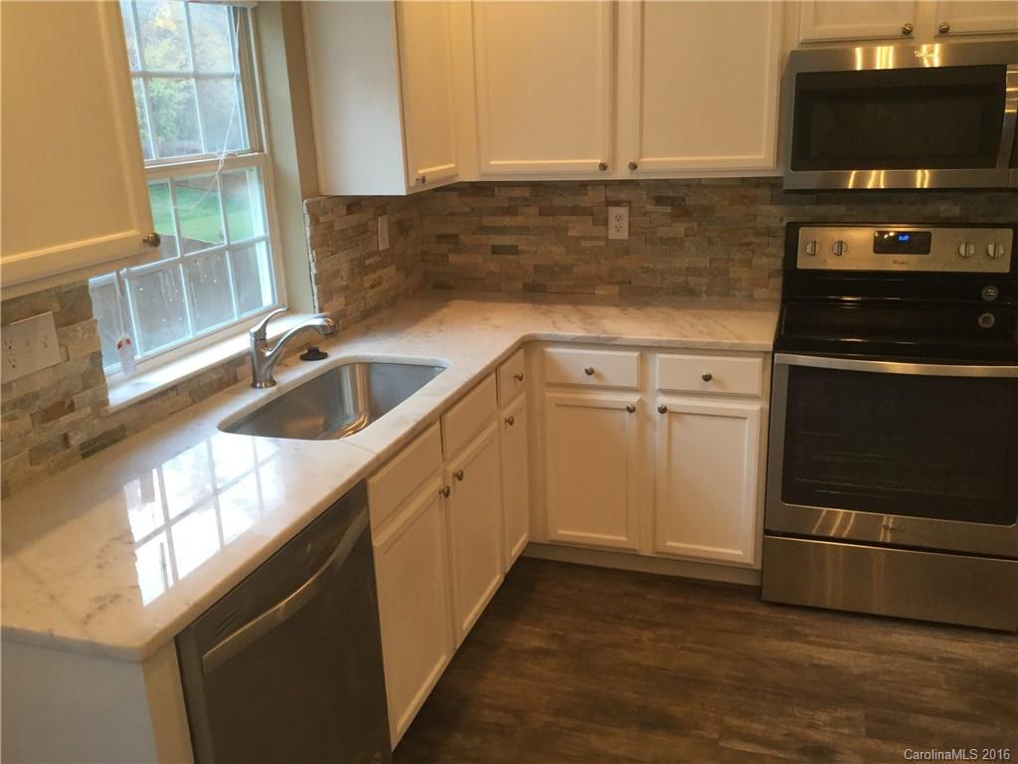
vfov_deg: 45.4
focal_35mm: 31
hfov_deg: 58.4
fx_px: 912
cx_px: 509
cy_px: 382
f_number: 2.4
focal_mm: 3.3
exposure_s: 1/30
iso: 64
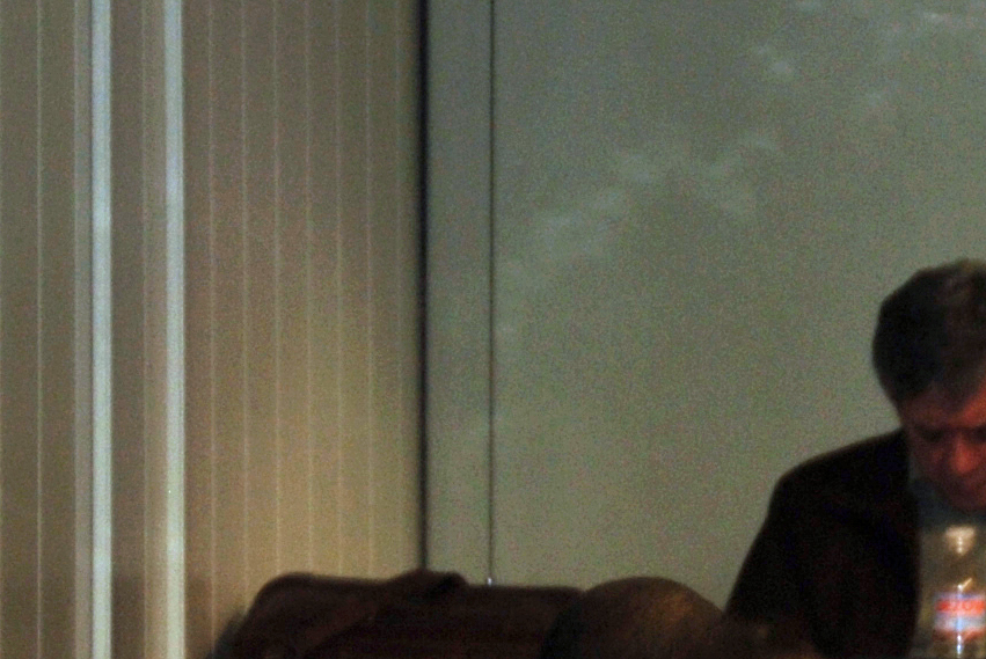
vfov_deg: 2.9
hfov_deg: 4.2
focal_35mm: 478
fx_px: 13103
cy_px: 583
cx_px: 2083
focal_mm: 70
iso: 100
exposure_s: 1/100
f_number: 5
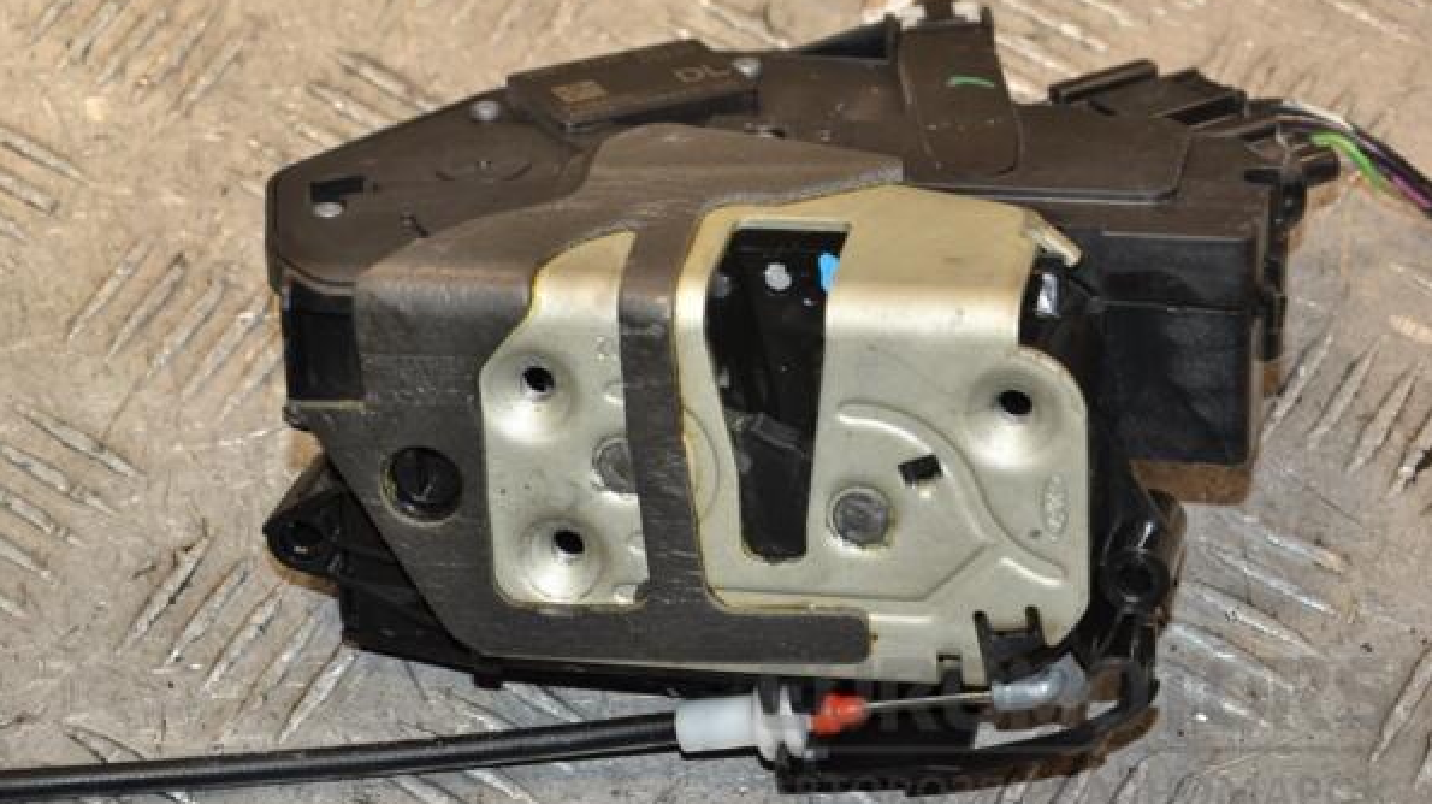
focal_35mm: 111
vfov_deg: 10.9
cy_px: 373
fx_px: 4213
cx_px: 715
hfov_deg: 19.3
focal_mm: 70
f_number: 7.1
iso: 800
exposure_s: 1/200
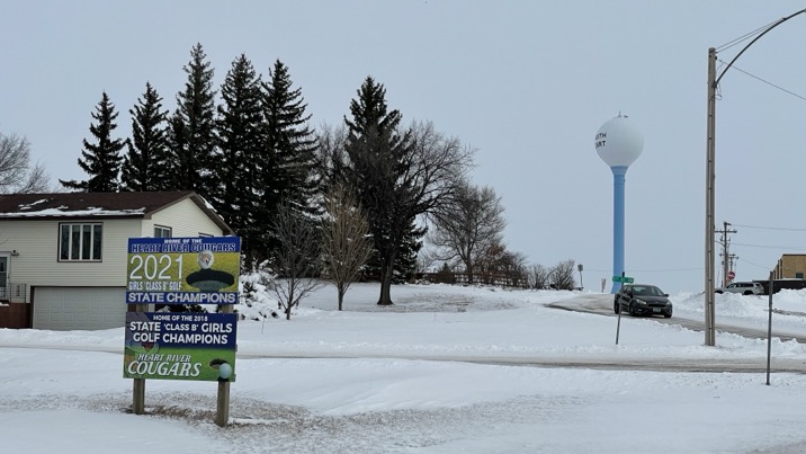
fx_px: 1218
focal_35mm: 57
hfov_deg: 36.6
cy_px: 260
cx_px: 404
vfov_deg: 21.1
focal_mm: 6
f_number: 2
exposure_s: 1/4348
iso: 25
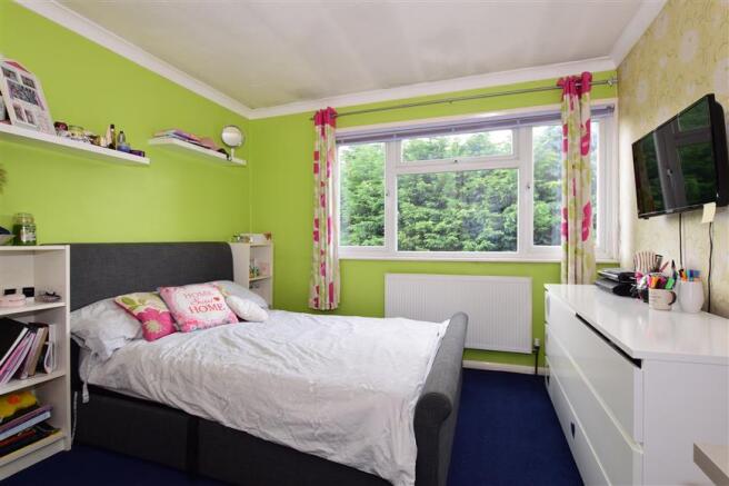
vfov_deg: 69.6
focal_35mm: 17
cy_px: 243
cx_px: 364
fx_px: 349
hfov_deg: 92.5
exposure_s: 1/30
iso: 200
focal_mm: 11.5
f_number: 7.1
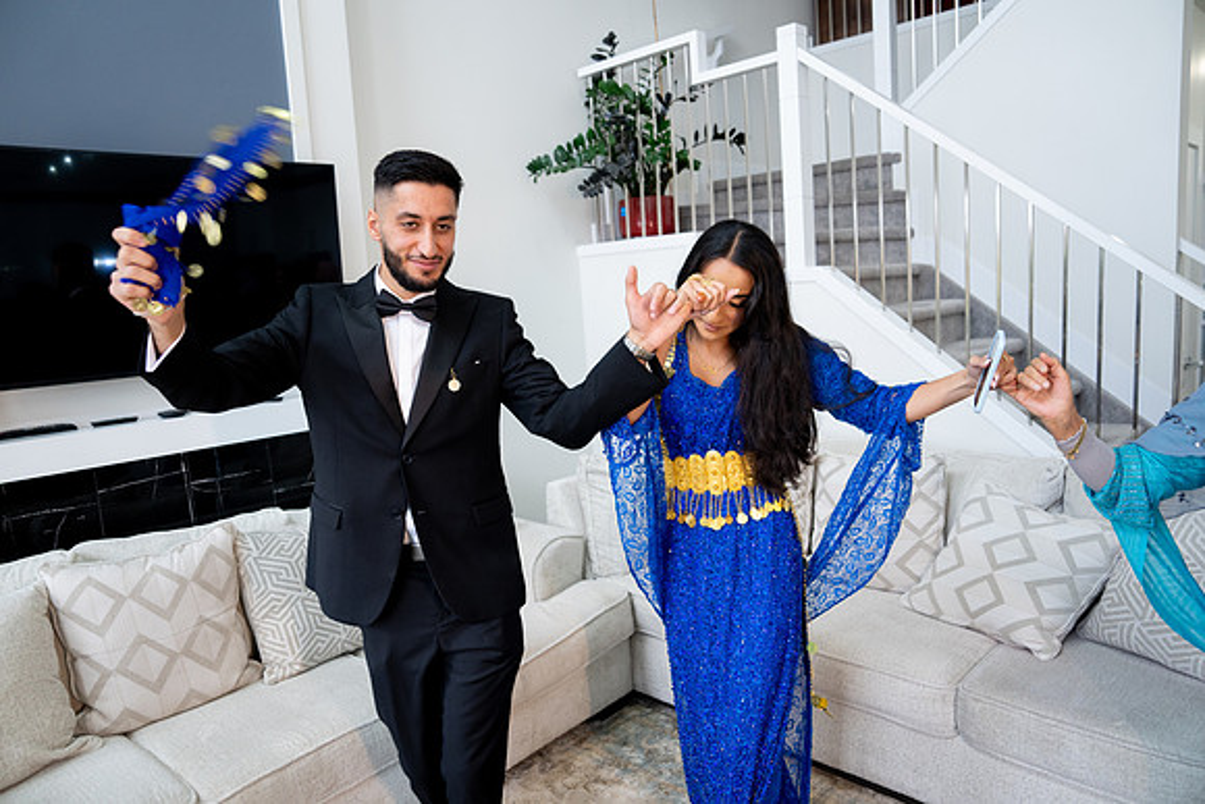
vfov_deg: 53.2
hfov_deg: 73.7
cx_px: 602
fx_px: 803
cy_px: 402
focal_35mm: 24
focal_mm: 24
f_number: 2.8
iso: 1000
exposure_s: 1/160
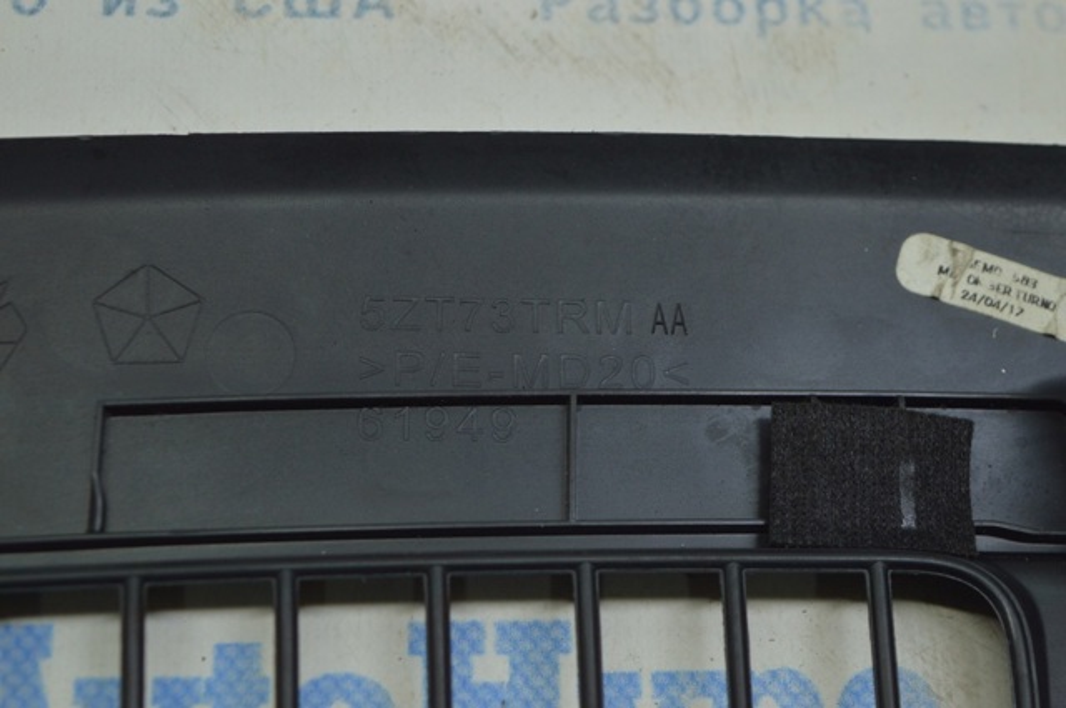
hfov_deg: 28.1
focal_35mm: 72
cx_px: 533
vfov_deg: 18.9
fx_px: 2129
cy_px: 354
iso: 400
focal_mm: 48
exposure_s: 1/40
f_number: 5.3
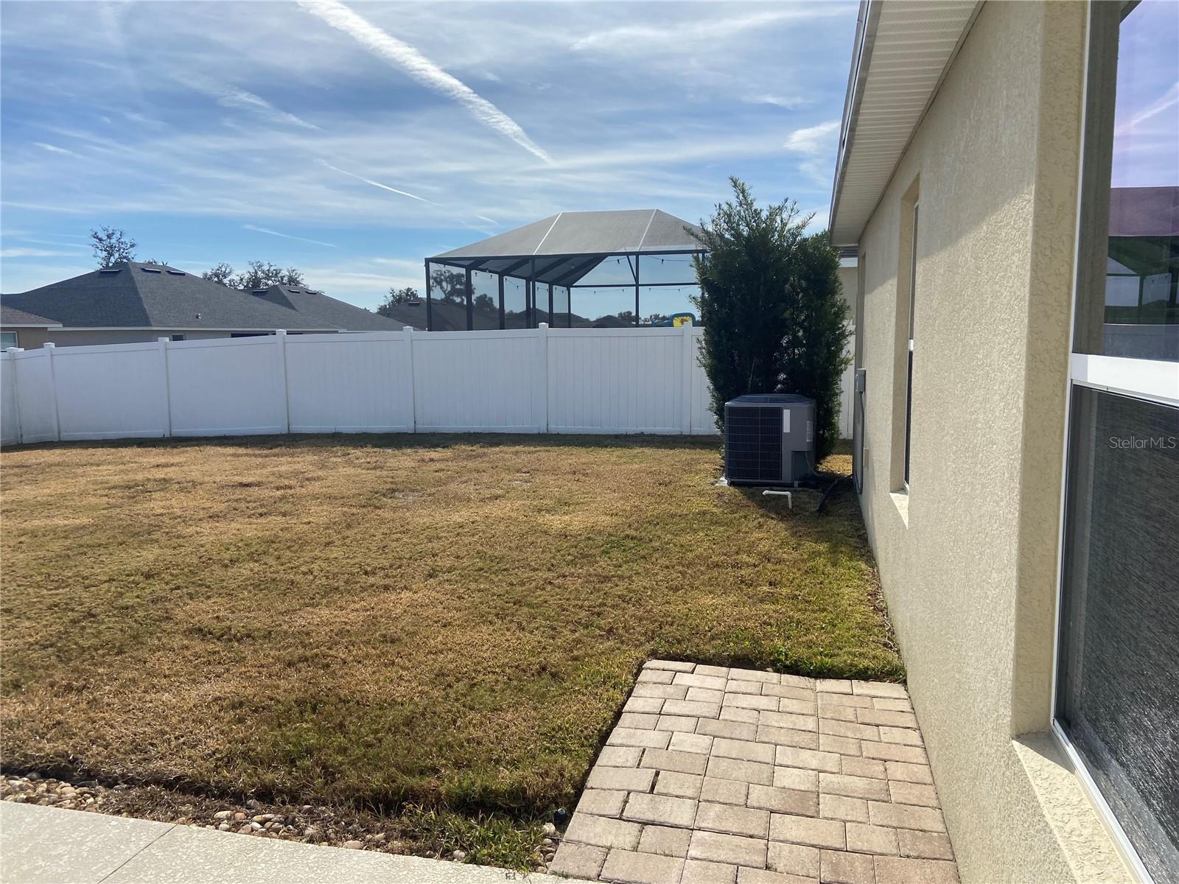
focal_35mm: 26
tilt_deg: -7.1
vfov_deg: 53.1
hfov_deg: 67.3
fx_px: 886
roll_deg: -0.5
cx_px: 590
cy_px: 442
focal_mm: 4.25
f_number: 1.8
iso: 32
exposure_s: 1/4608
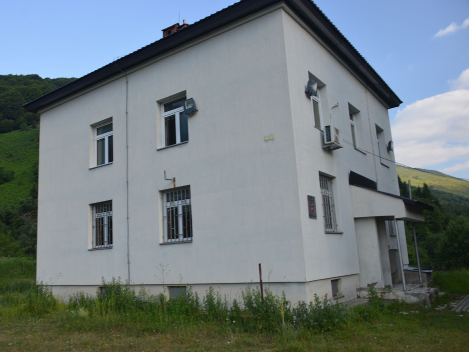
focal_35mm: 31
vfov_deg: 45.4
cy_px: 177
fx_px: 420
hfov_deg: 58.3
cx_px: 217
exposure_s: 1/100
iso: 100
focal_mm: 28
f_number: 5
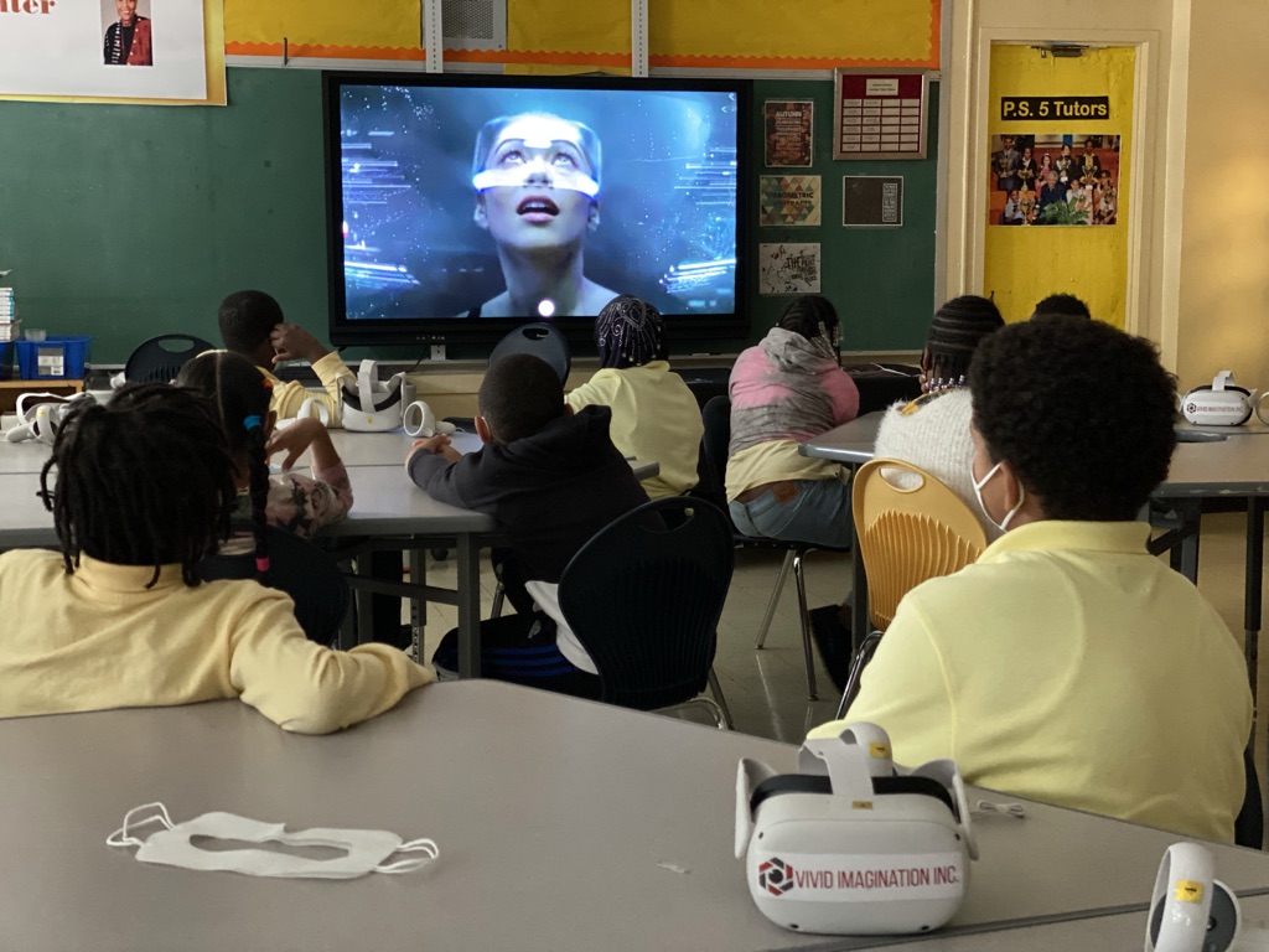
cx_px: 634
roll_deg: +0.4
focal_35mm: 52
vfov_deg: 28.0
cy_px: 476
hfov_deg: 36.8
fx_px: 1906
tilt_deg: -6.4
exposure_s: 1/26
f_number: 2
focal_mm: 6
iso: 400
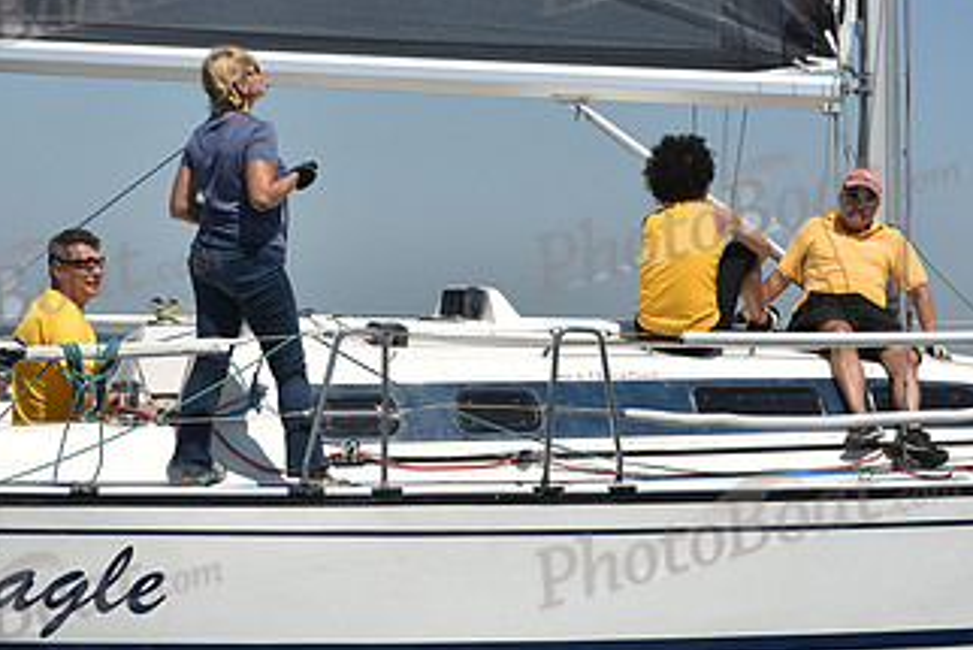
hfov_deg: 16.2
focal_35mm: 126
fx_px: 3407
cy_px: 416
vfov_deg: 10.9
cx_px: 381
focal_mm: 70
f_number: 9
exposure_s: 1/1250
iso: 250
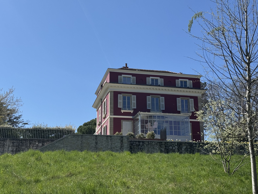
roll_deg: -0.9
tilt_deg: +16.1
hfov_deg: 39.7
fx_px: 358
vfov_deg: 30.3
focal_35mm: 48
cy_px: 97
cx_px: 129
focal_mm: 6.76
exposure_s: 1/4310
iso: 64
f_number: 1.78
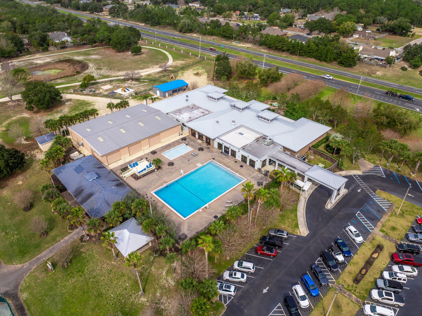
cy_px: 158
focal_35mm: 24
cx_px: 211
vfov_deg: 56.8
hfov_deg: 71.6
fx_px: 292
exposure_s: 1/2000
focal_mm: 12.29
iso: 100
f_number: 2.8
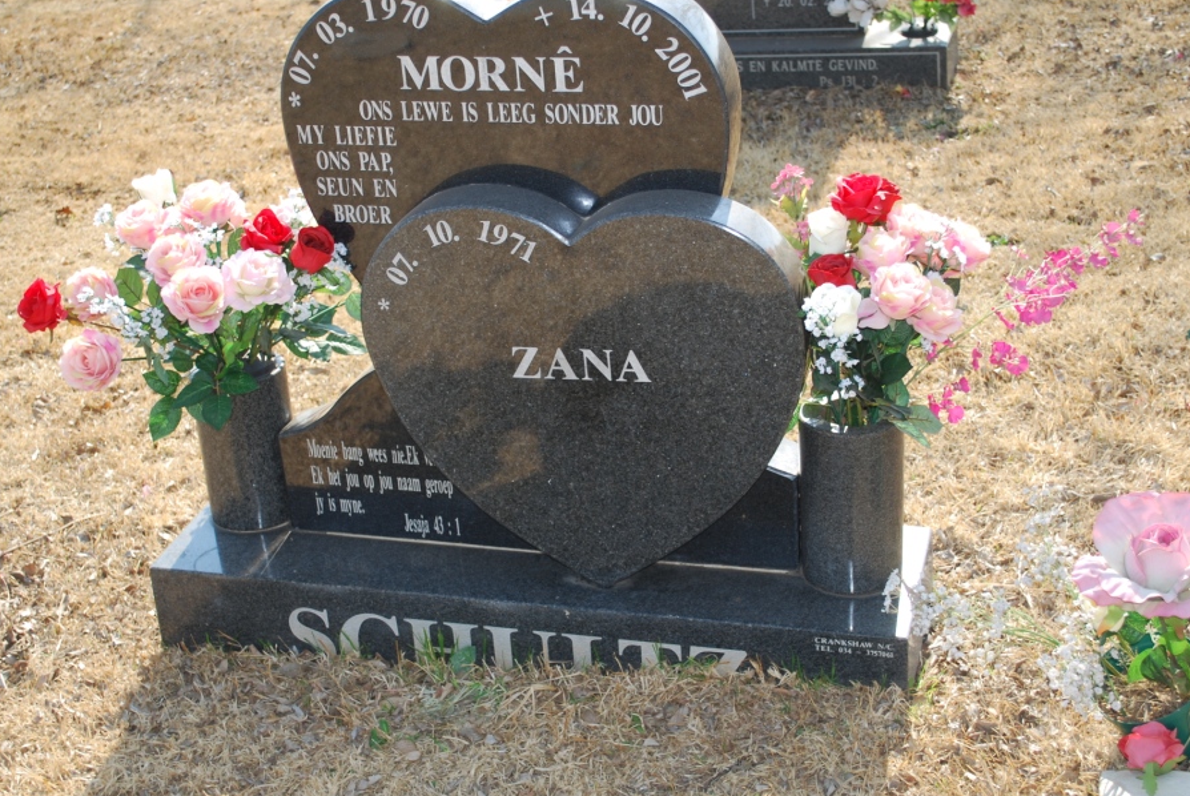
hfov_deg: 36.2
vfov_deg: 24.7
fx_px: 1820
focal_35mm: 55
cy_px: 407
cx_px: 592
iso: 100
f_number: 5
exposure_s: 1/160
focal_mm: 32
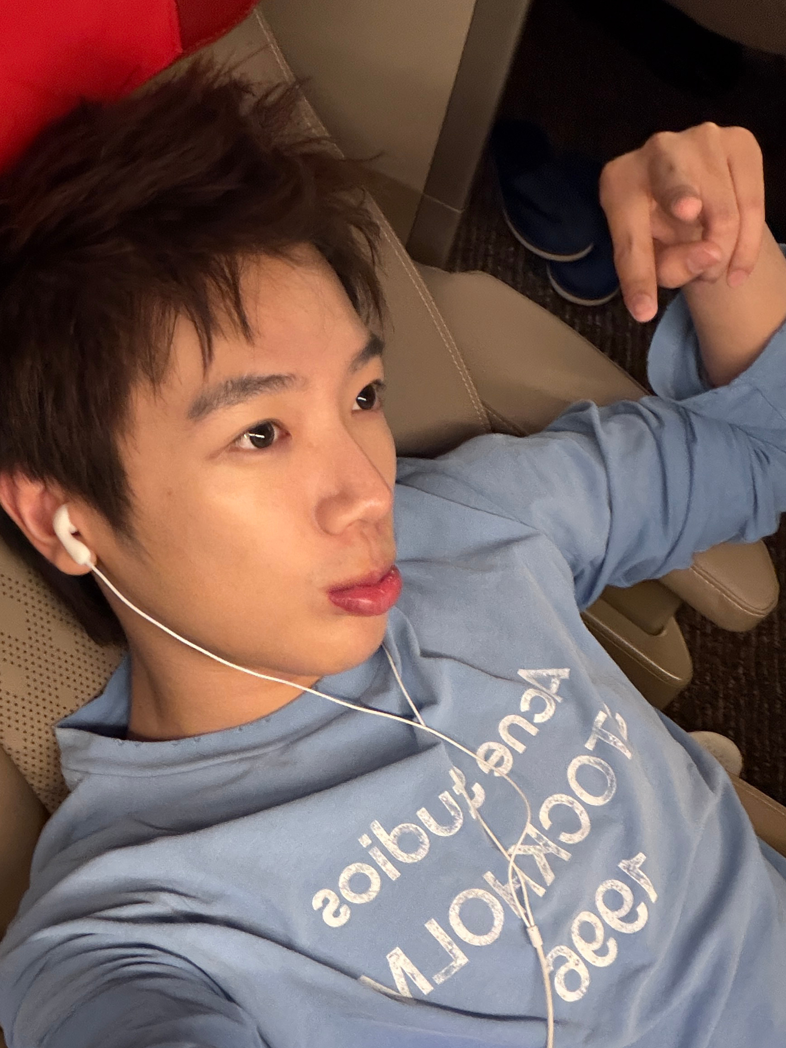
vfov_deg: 46.2
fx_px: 1211
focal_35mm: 40
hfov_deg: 35.8
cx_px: 316
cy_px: 681
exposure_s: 1/30
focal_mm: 2.71
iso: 500
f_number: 1.9
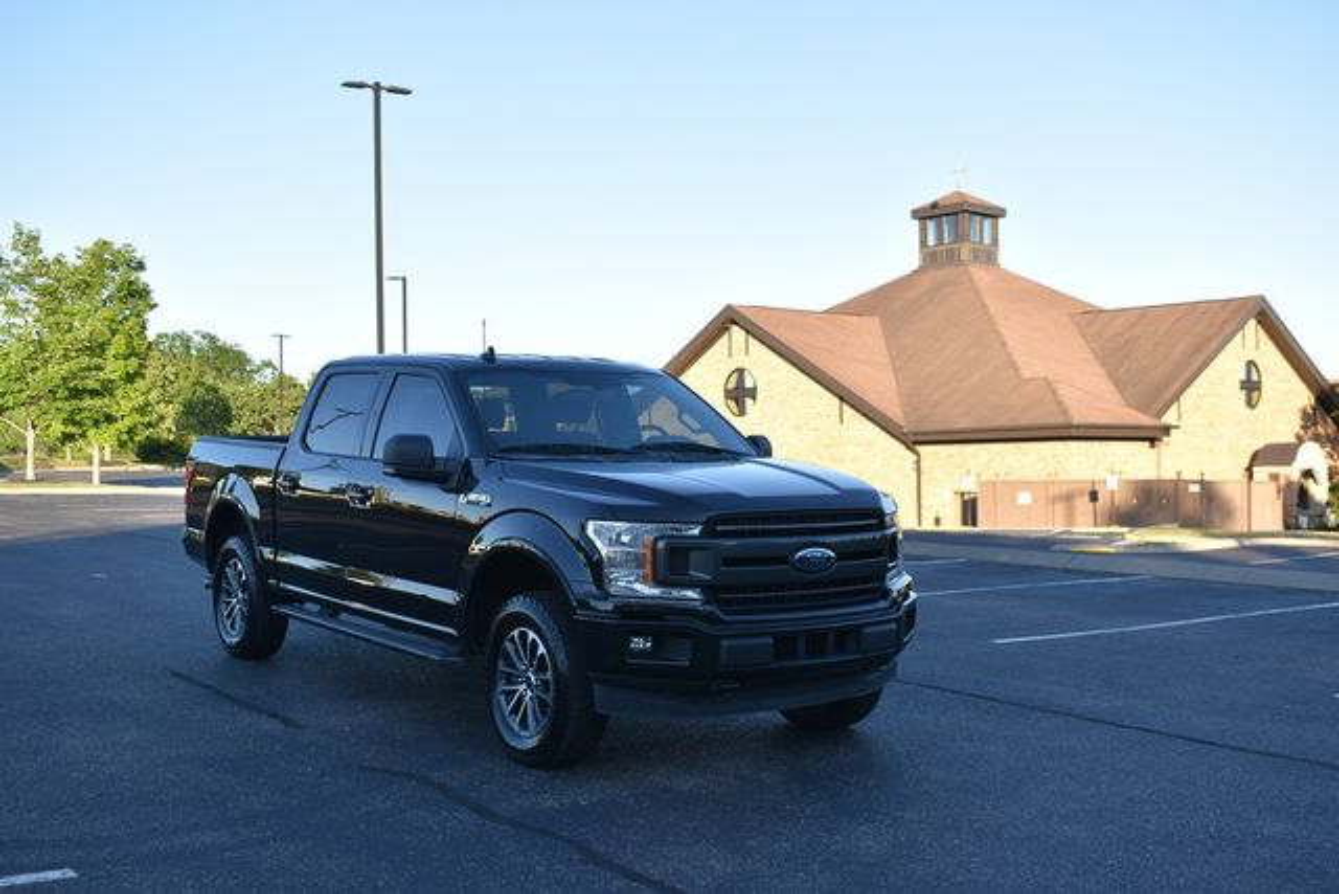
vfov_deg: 31.9
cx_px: 670
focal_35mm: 42
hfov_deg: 46.4
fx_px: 1562
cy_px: 447
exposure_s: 1/250
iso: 200
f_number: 5.6
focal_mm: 28
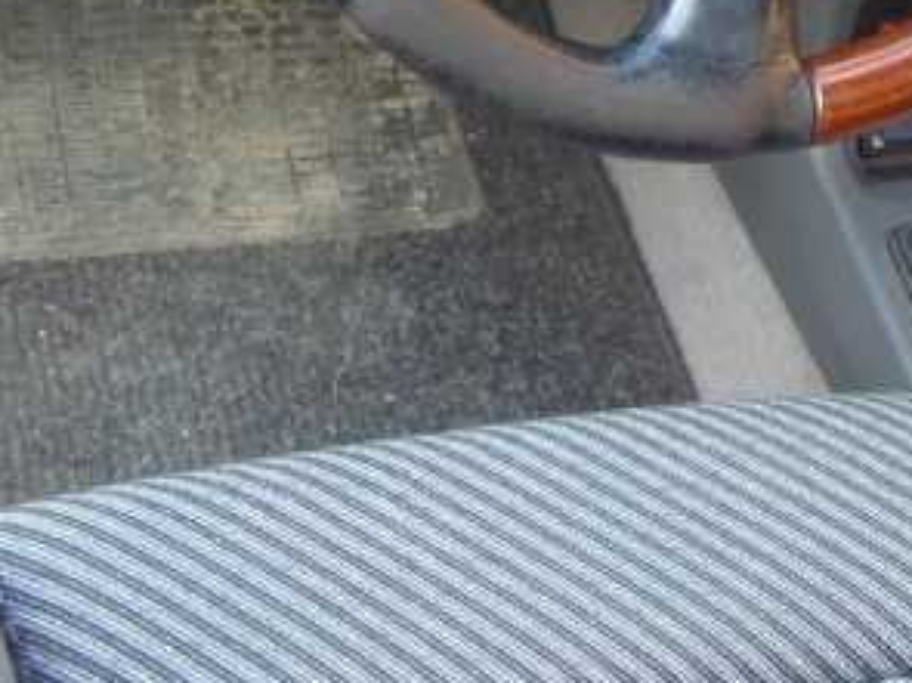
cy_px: -201
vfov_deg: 14.9
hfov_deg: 20.2
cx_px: 835
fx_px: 2502
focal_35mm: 95
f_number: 3.4
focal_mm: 6.5
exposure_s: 1/30
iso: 200
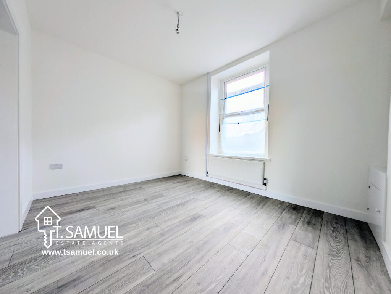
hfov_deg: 110.5
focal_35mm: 12
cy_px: 147
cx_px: 196
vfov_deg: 94.6
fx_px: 136
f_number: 1.95
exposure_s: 1/60.8
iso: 45
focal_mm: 2.23
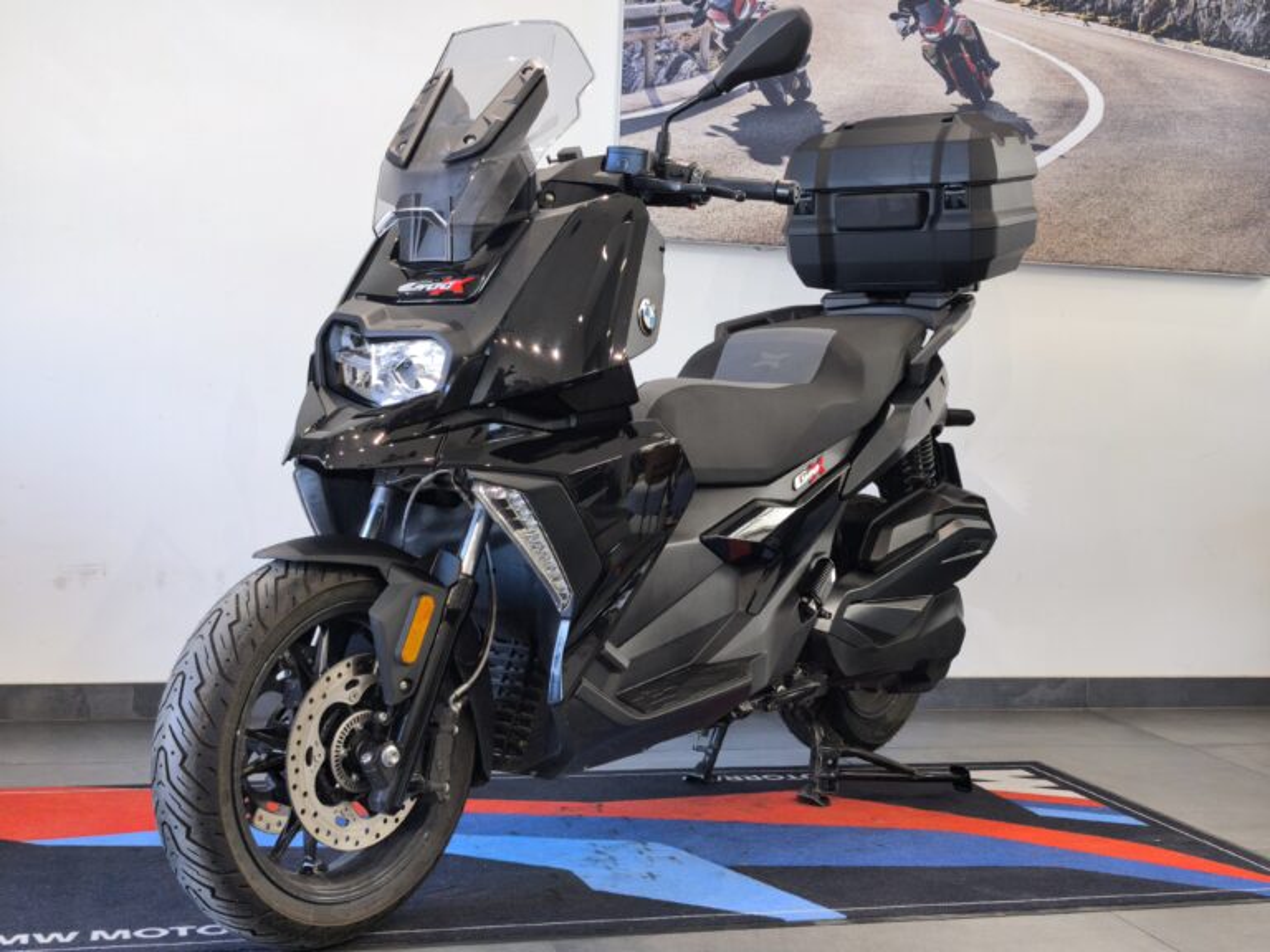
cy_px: 476
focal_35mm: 46
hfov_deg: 41.2
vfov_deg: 31.5
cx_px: 635
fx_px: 1688
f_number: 1.6
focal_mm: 6.57
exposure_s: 1/100
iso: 125
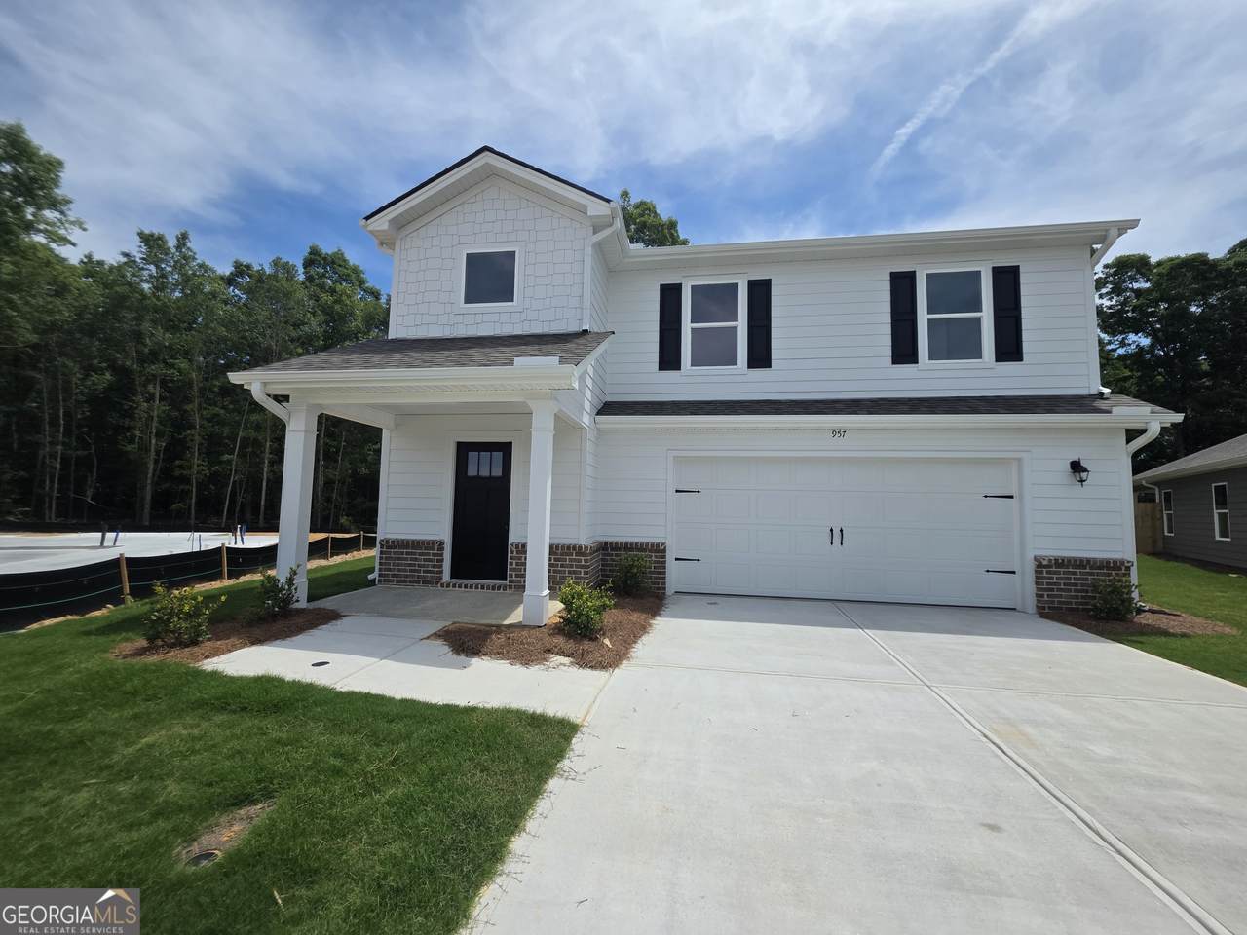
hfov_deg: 106.2
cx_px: 624
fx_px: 468
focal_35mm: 13
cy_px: 468
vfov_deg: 89.9
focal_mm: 2.2
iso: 40
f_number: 1.9
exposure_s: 1/3418
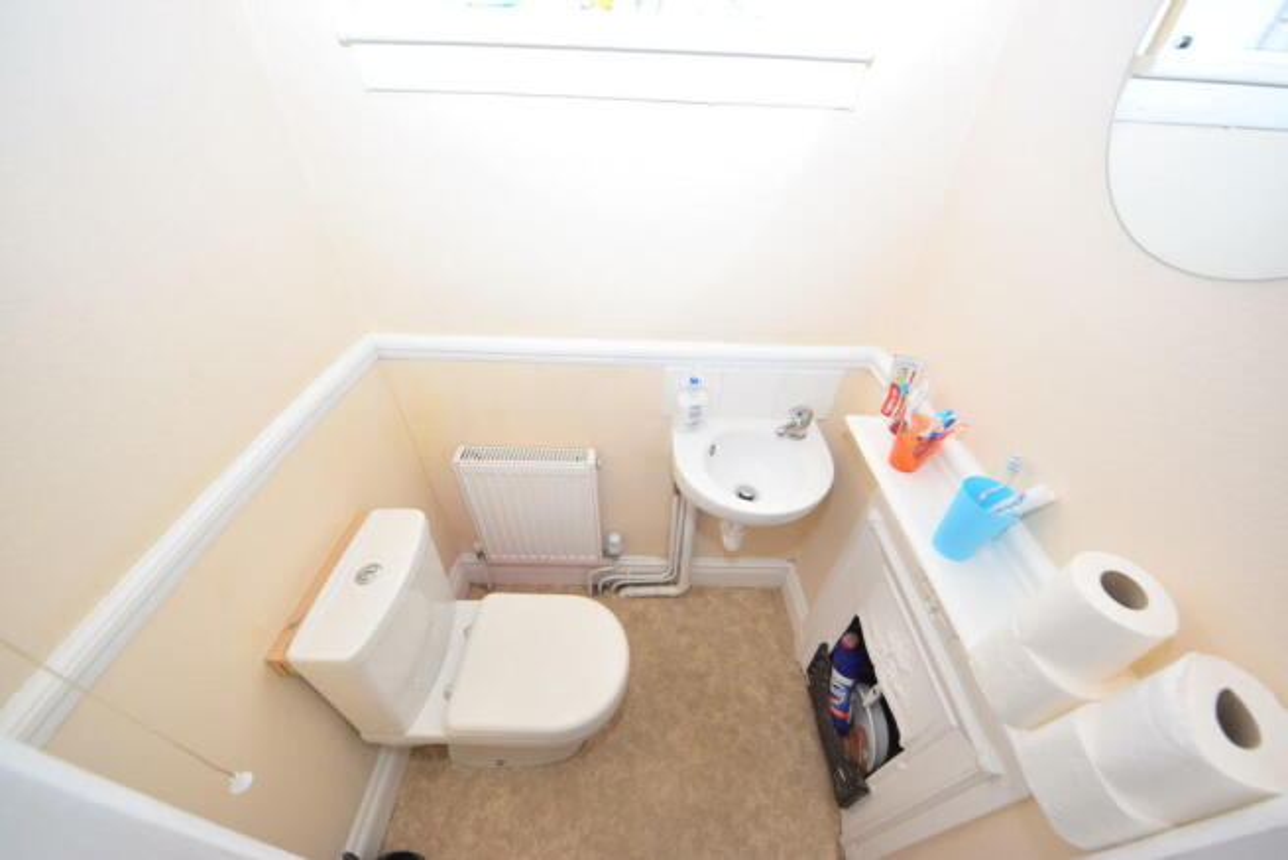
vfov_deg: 63.2
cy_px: 430
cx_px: 644
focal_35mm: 20
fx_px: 698
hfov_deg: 85.4
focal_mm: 13
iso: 560
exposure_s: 1/100
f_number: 5
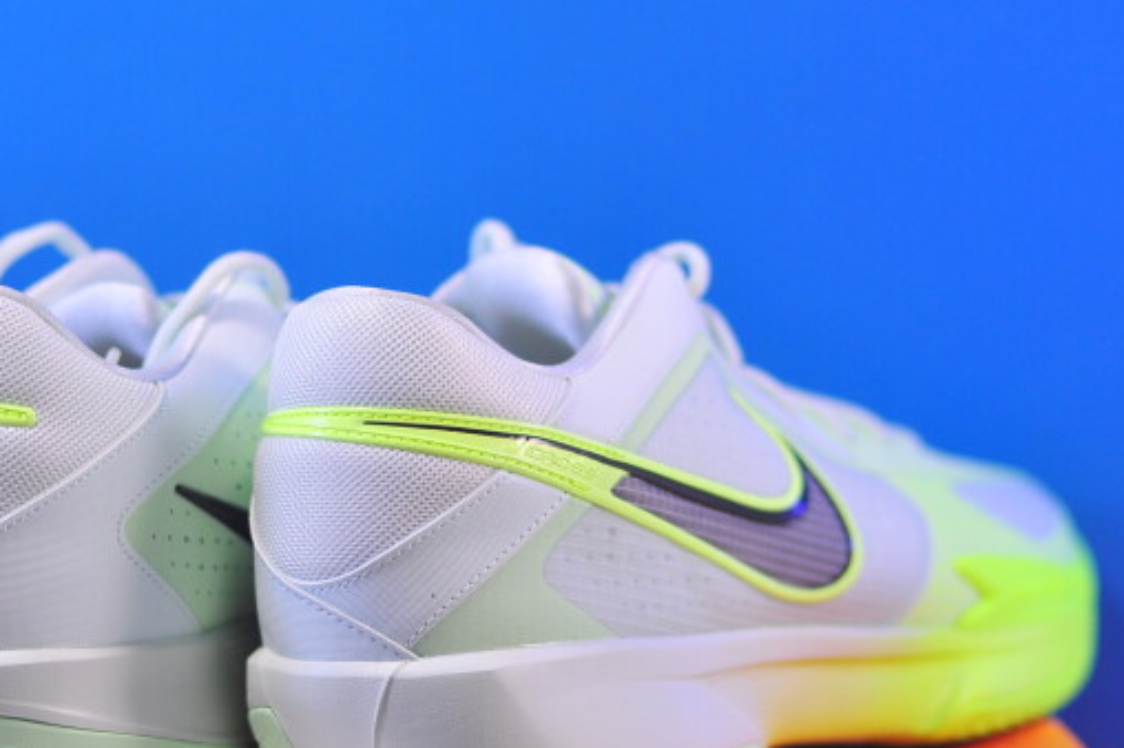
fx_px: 3682
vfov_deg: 11.6
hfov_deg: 17.3
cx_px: 443
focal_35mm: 118
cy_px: 318
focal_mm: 50
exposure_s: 1/320
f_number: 2.2
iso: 250
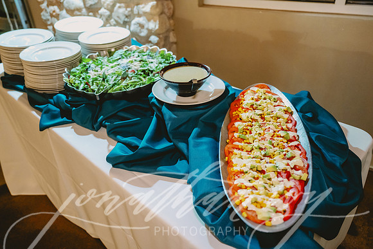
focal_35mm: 30
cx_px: 186
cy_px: 124
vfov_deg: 44.3
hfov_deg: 62.8
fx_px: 306
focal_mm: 29.5
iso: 5000
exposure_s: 1/60
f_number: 2.8
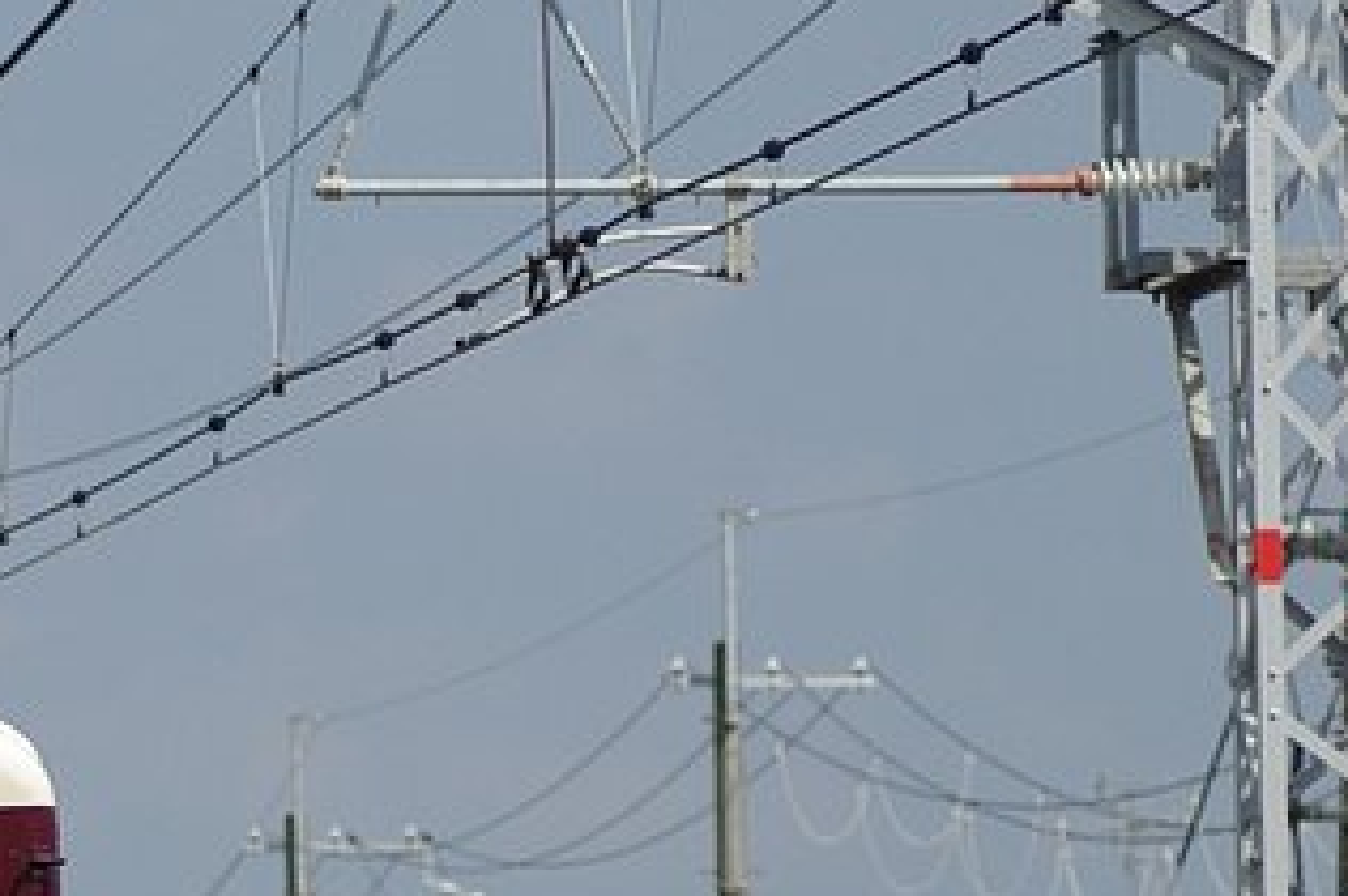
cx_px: 43
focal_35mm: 438
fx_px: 16383
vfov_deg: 3.1
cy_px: 924
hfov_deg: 4.7
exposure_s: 1/3000
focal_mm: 90
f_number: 2.8
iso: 100
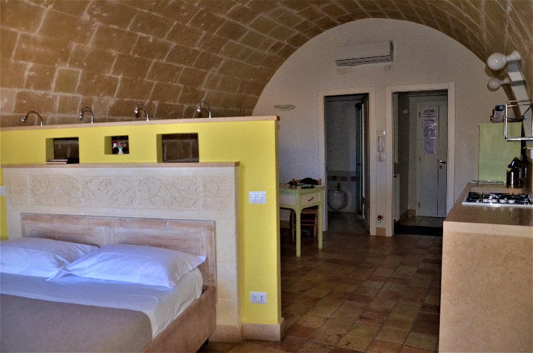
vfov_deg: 47.7
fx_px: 399
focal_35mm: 27
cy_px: 176
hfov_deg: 67.5
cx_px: 266
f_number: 3.5
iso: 800
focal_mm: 18
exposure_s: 1/60
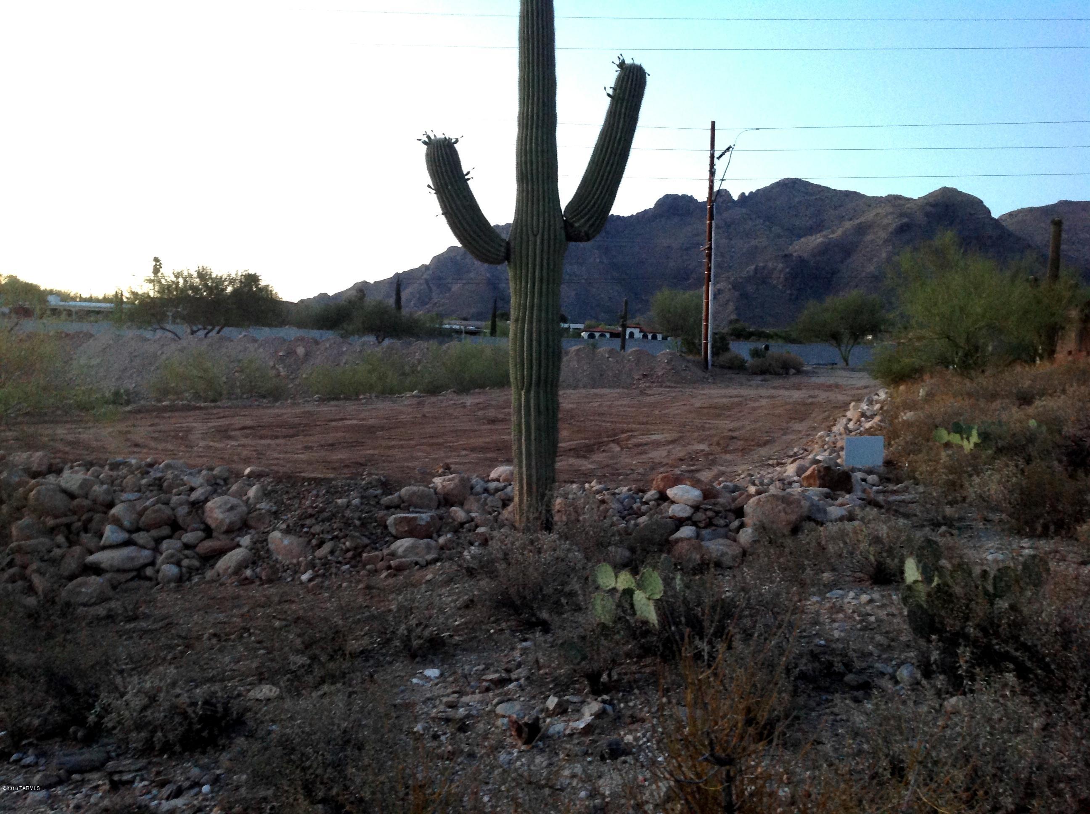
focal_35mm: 35
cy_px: 407
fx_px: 1100
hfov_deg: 52.7
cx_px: 545
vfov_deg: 40.6
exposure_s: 1/15
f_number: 2.4
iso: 200
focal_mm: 4.28
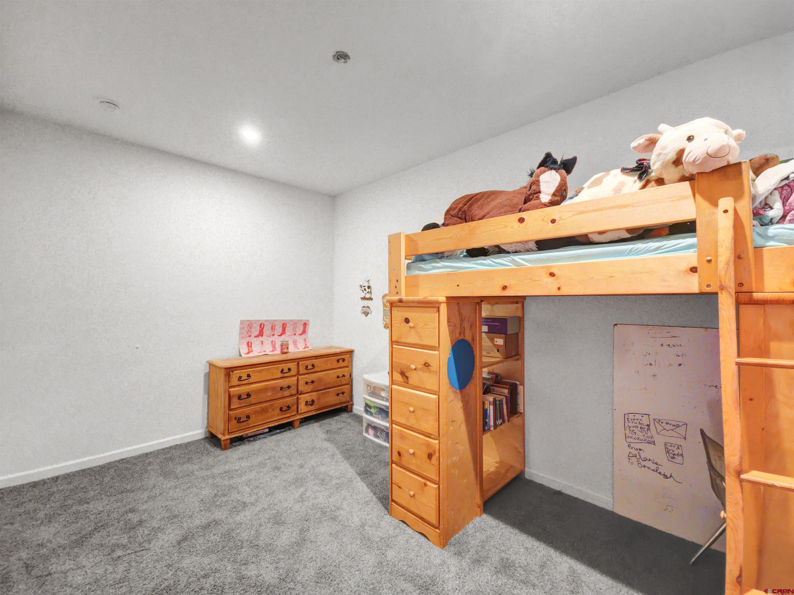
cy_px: 298
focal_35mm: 13
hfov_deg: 106.2
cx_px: 397
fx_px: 298
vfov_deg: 89.9
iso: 332
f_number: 2.2
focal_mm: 2.2
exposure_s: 1/30
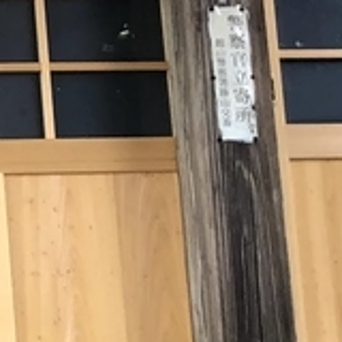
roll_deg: +2.3
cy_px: -19
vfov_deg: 9.3
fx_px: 2079
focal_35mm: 186
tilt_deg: +11.0
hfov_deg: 9.1
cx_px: -233
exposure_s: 1/120
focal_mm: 4
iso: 32
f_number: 1.8
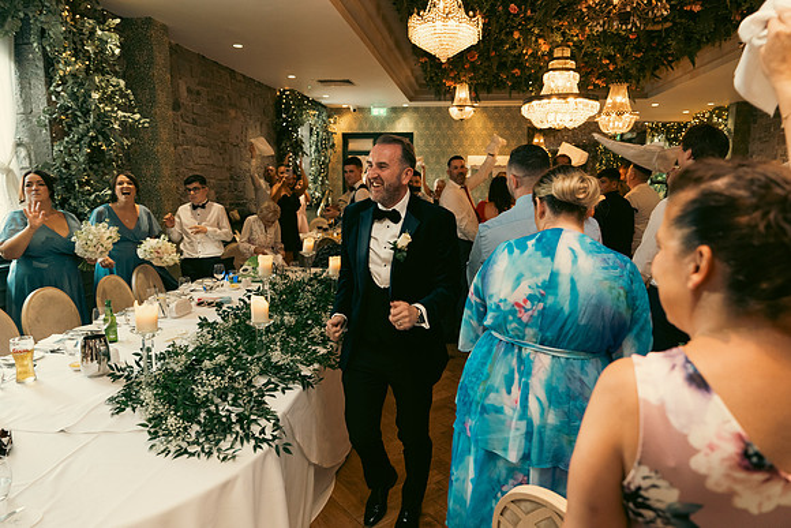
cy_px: 264
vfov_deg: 53.2
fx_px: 527
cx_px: 396
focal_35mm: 24
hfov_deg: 73.7
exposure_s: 1/160
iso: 2500
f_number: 3.5
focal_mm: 24
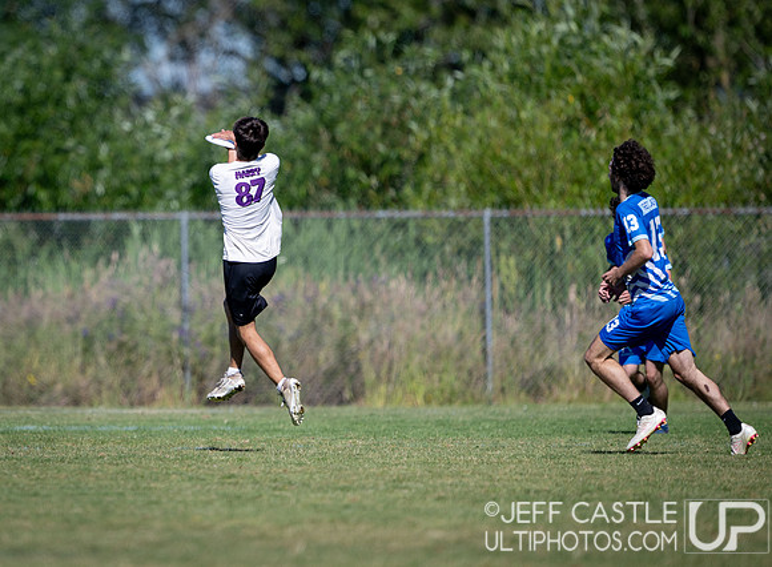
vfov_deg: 2.3
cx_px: 137
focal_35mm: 638
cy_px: 246
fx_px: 14115
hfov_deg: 3.1
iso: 90
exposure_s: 1/2000
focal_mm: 400
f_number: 2.8
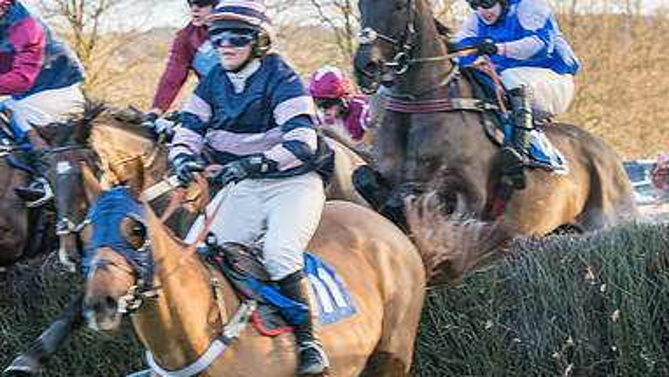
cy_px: 231
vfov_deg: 6.1
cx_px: 426
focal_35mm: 200
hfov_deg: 10.8
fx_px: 3548
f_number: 4
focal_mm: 70
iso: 800
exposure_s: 1/500
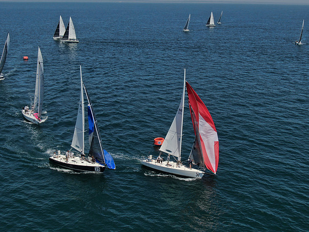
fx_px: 428
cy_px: 116
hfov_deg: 39.7
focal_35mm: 48
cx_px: 154
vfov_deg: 30.3
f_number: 3.8
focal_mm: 8.6
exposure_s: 1/1600
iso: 100
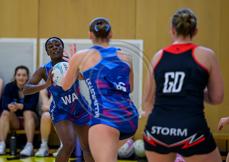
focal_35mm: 248
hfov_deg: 8.2
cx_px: 84
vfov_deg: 5.8
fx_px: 1605
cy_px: 83
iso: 4000
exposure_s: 1/1250
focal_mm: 200
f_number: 2.8
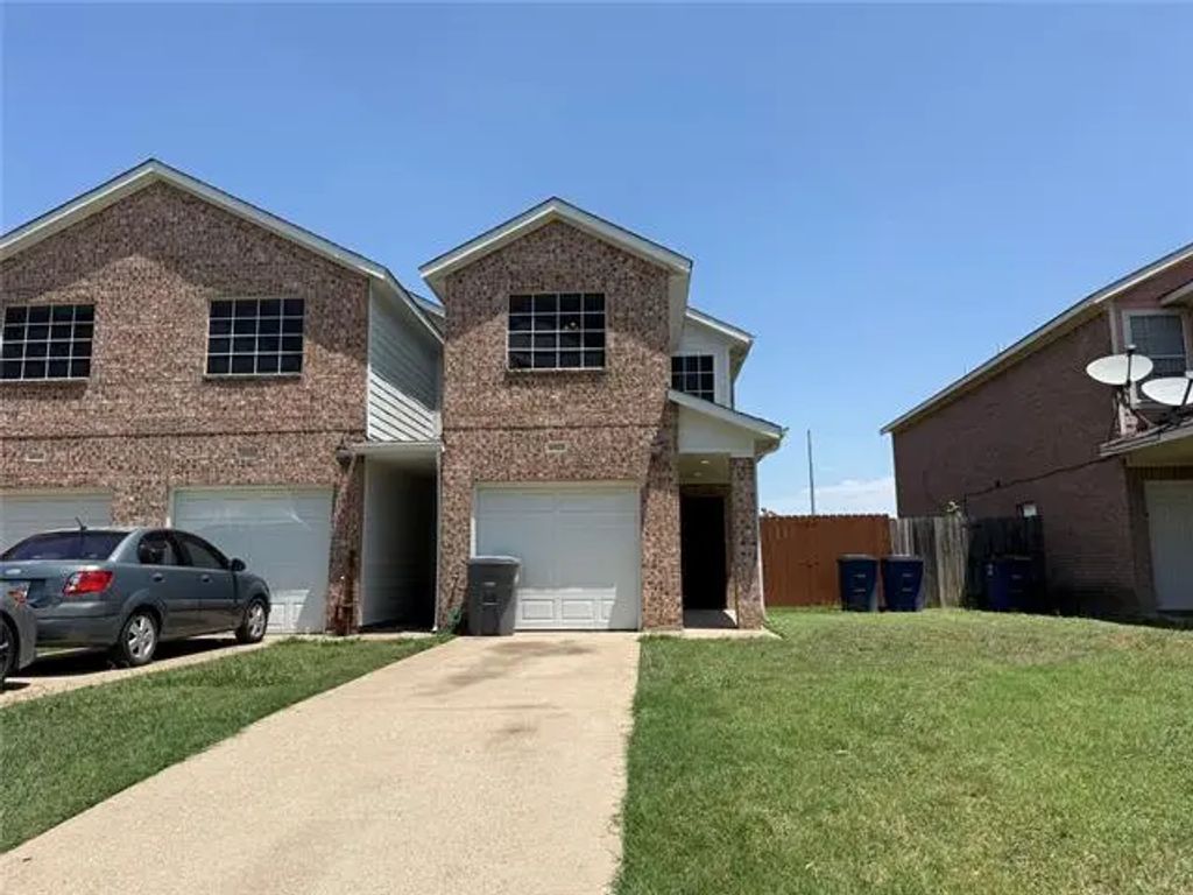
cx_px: 596
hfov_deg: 71.6
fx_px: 827
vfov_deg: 56.8
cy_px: 448
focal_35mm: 24
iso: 80
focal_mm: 6.76
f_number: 1.78
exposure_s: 1/5319
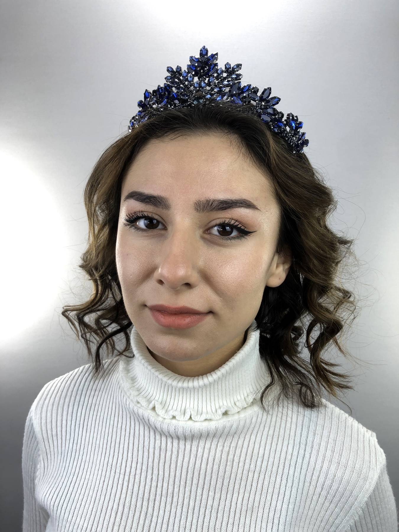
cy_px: 266
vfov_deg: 63.4
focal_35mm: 28
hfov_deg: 49.7
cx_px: 200
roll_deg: -0.2
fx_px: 430
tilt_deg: -13.0
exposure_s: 1/100
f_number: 1.8
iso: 25
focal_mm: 3.99
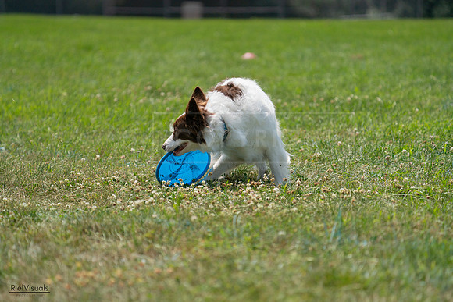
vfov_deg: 6.9
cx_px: 226
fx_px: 2517
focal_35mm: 200
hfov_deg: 10.3
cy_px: 151
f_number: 5.6
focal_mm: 200
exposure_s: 1/4000
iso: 500
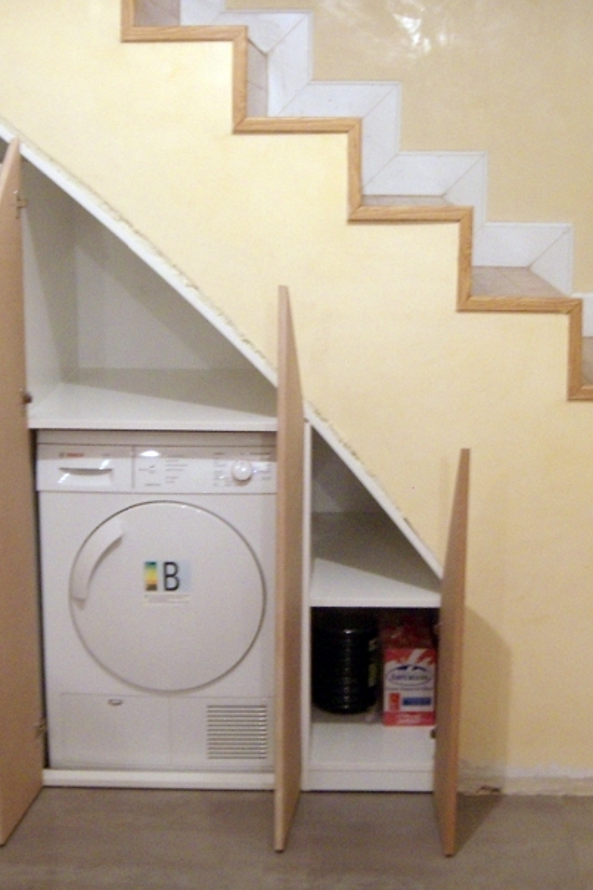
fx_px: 1458
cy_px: 433
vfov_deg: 33.9
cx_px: 310
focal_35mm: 59
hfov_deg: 23.0
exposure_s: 1/8.48
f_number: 3.5
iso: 200
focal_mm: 6.4
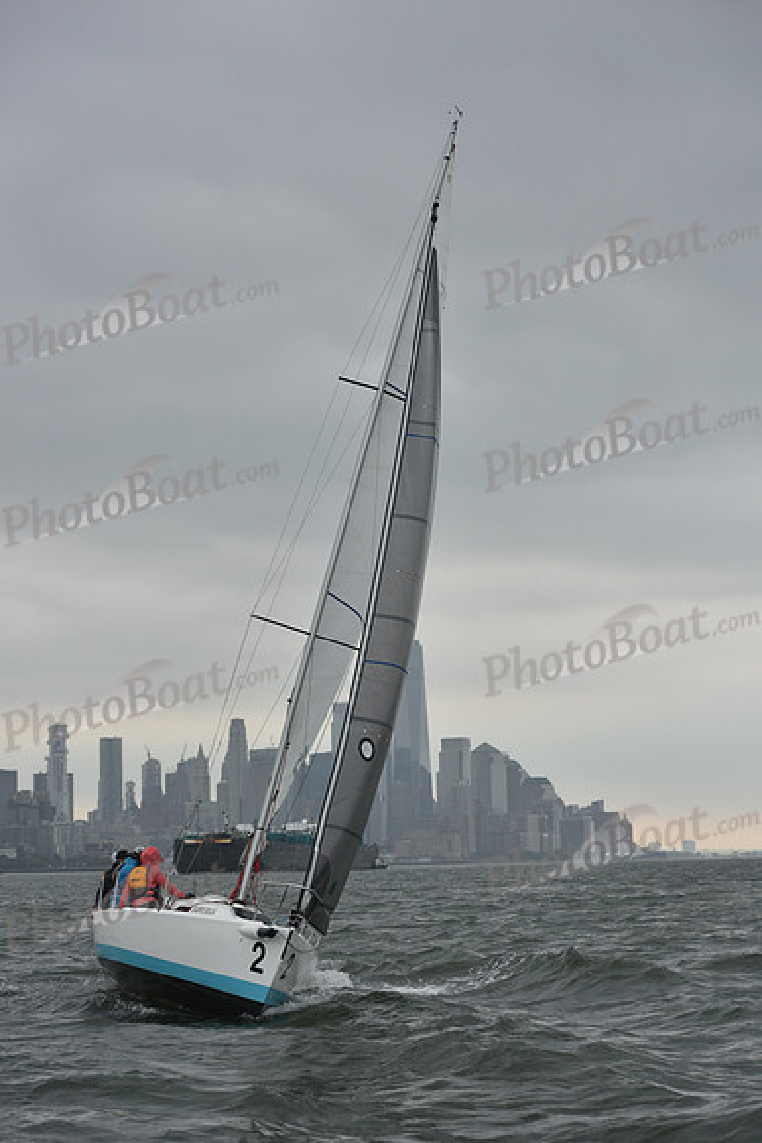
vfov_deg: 28.8
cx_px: 381
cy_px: 572
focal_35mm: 70
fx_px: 2221
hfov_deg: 19.5
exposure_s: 1/800
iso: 320
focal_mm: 70
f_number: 5.6
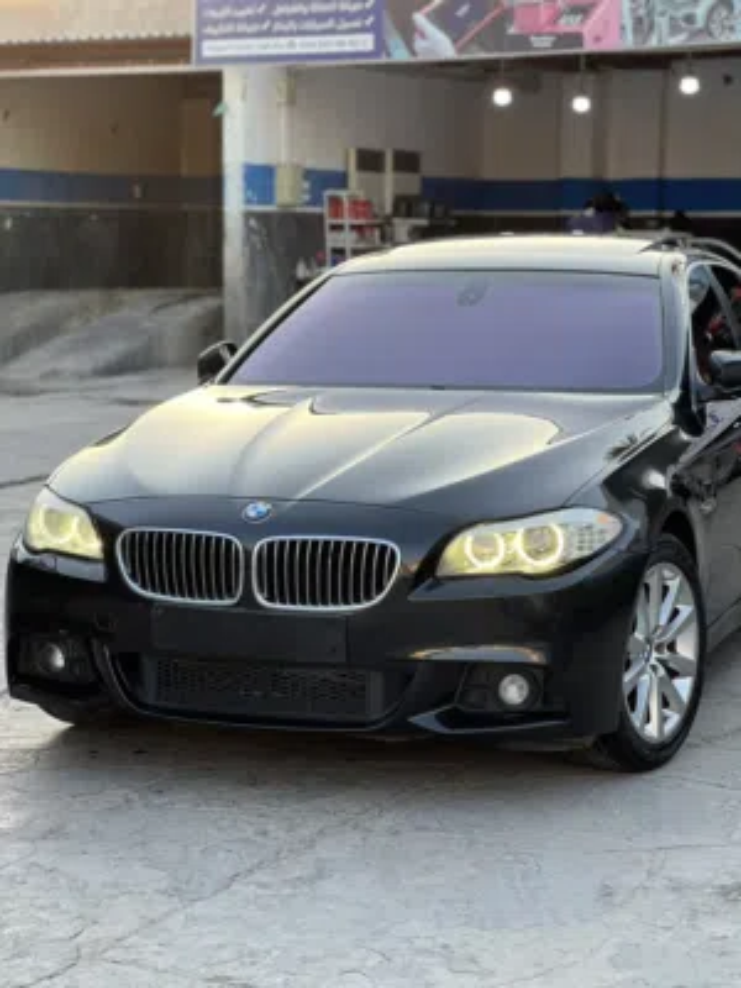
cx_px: 370
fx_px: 2198
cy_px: 494
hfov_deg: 19.1
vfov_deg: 25.3
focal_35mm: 77
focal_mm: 9
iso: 100
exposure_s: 1/121
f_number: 2.8
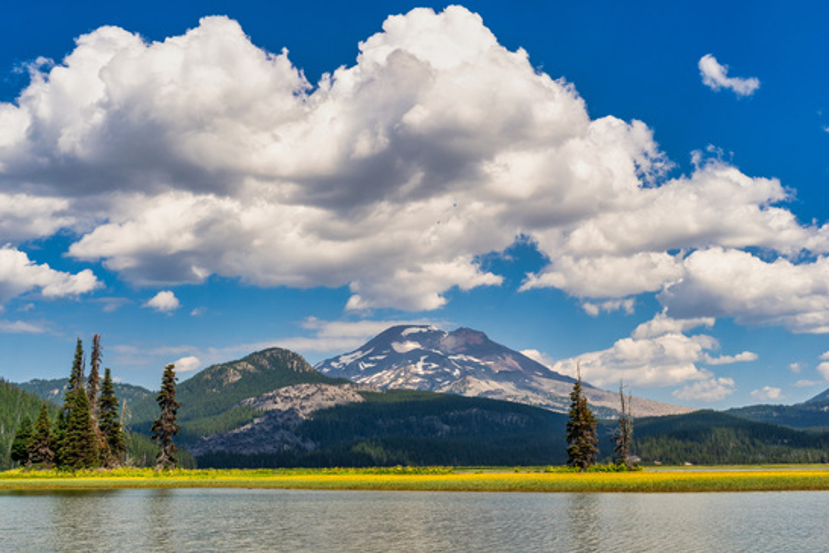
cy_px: 274
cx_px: 413
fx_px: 921
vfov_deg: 33.4
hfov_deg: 48.5
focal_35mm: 40
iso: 100
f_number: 14
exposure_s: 1/200
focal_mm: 26
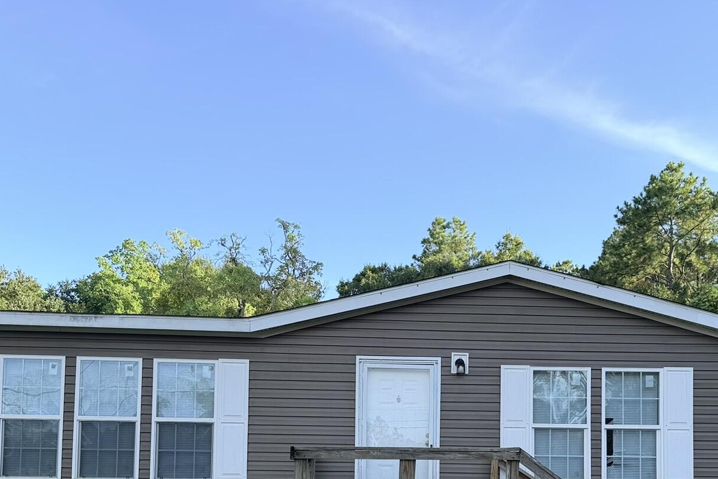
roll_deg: -0.3
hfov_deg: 46.2
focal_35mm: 42
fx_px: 837
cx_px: 430
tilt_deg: +2.8
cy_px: 434
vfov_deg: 30.4
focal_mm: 6.76
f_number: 1.78
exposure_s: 1/1337
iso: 80
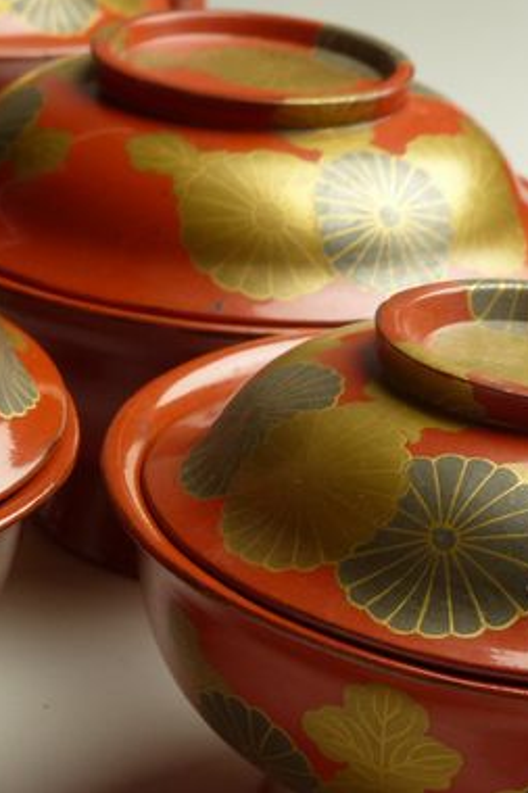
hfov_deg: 9.1
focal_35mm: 148
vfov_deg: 13.9
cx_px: -129
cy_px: 381
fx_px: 3259
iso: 200
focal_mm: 13
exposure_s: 1/50
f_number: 3.5
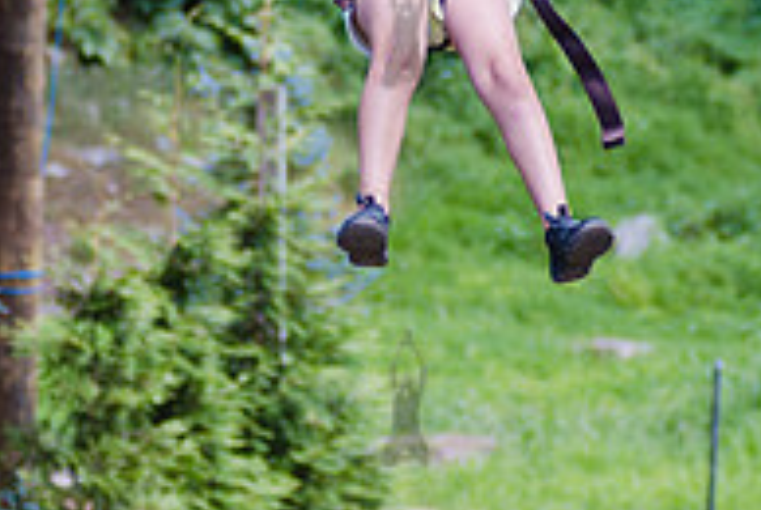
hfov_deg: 8.6
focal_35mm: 239
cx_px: 404
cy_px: 18
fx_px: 5060
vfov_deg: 5.8
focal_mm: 80
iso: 200
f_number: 2.8
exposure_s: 1/400
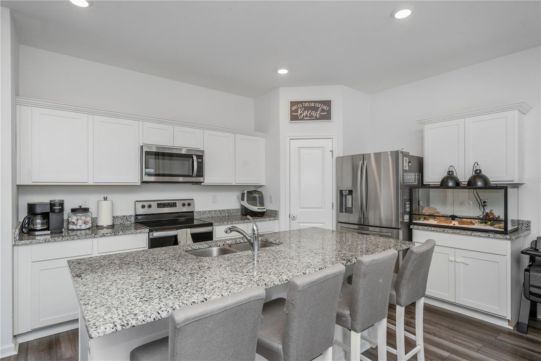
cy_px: 180
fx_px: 270
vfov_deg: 67.4
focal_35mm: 18
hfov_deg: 90.0
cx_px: 270
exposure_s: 1/60
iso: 250
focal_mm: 18
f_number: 6.7
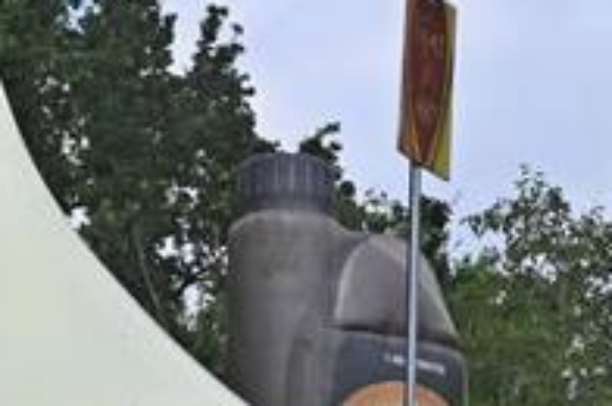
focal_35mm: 506
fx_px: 8588
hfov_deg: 4.1
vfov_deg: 2.7
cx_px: 1018
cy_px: 414
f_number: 11
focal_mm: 100
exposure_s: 1/2000
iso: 1600
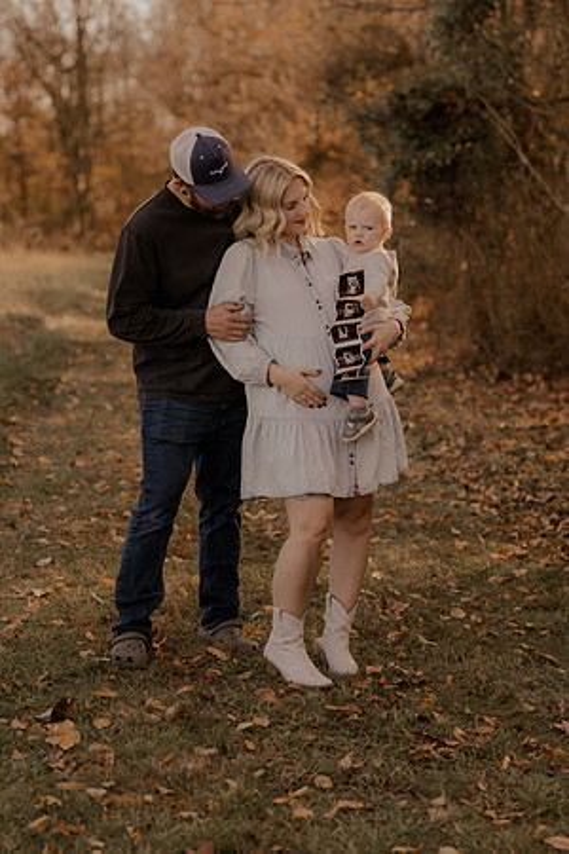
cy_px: 427
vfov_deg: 23.9
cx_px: 284
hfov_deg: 16.1
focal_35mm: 85
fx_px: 2015
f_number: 2.8
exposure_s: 1/400
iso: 200
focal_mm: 85
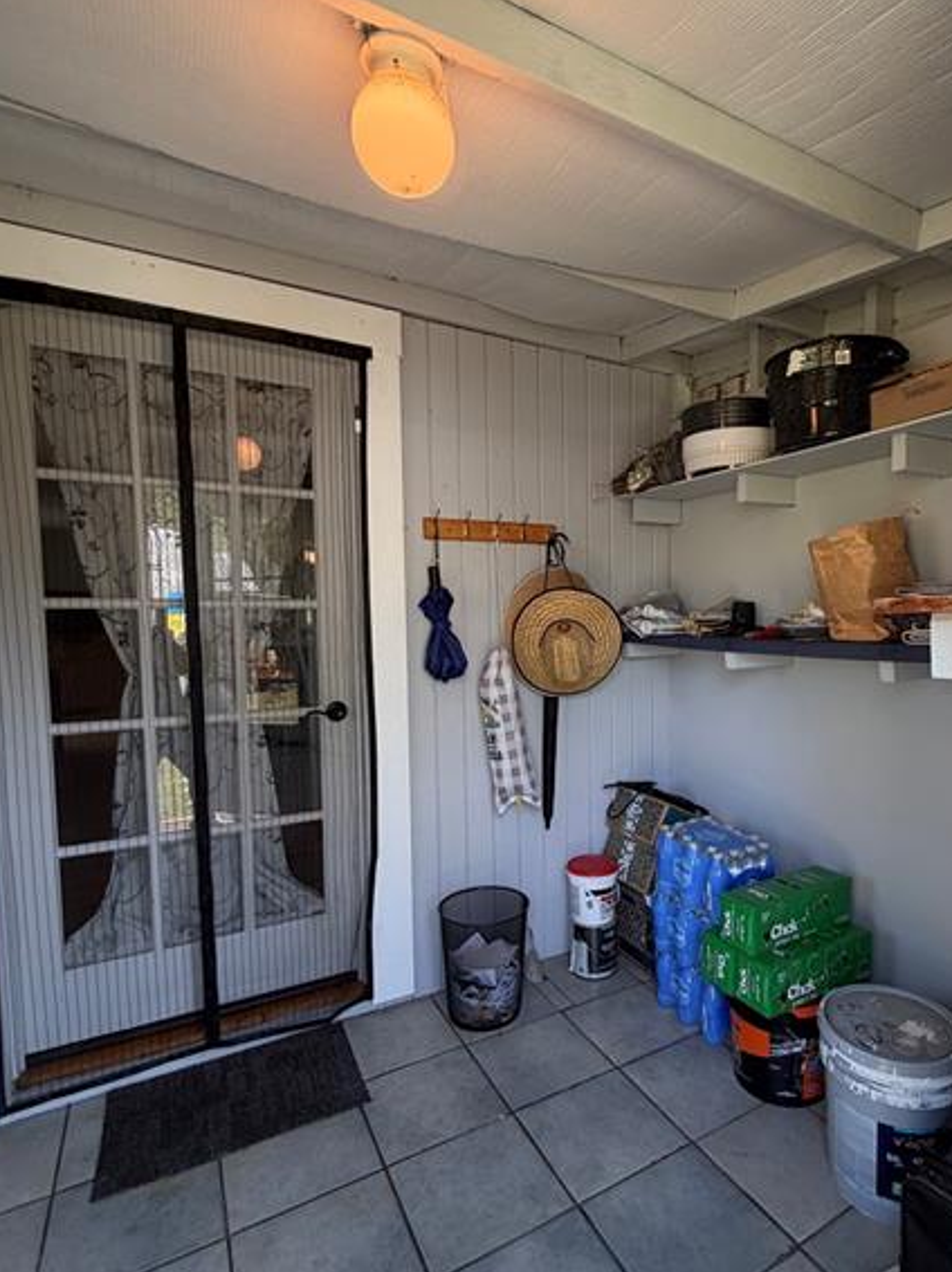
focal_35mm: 19
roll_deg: +1.8
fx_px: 697
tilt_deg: -4.7
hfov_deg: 67.7
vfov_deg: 84.6
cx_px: 586
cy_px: 661
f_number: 2.2
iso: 125
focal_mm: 2.22
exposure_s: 1/121
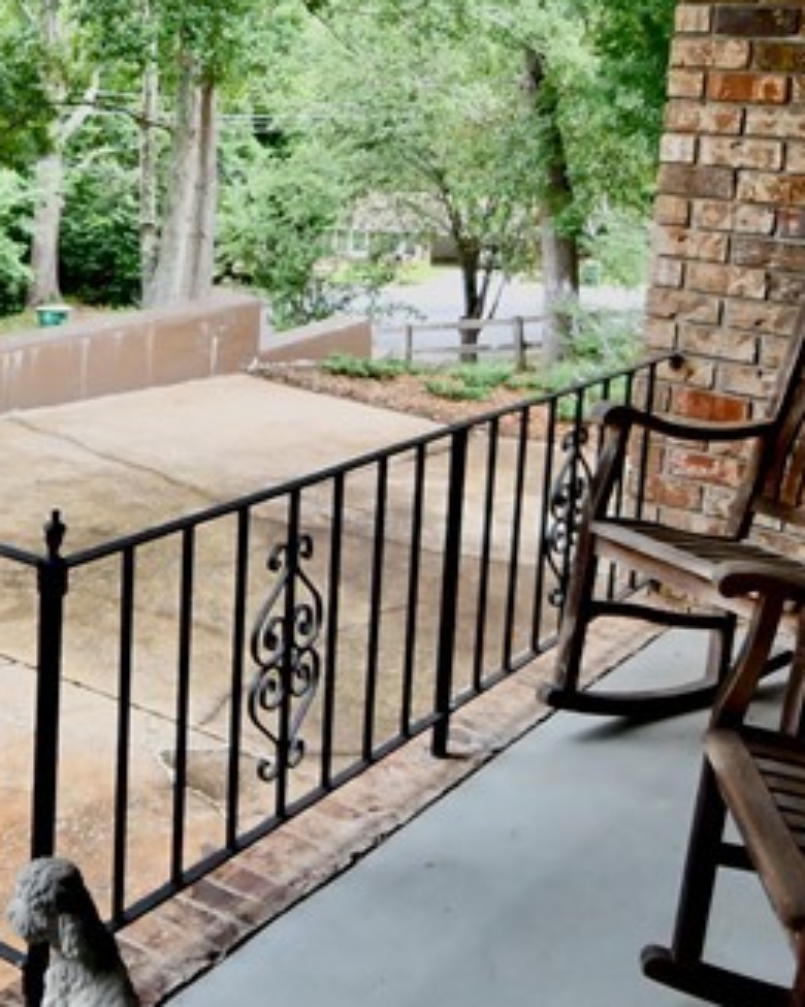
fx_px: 1400
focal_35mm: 47
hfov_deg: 31.3
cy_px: 257
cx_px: 161
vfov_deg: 38.6
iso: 560
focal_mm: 10
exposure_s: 1/250
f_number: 3.5
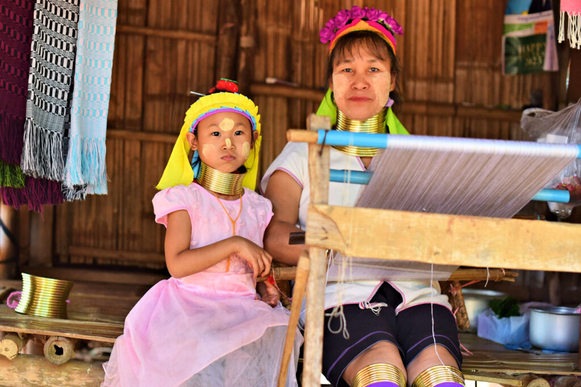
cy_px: 194
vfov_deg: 27.0
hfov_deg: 39.6
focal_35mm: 50
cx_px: 290
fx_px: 807
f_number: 2.8
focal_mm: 50
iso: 800
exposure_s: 1/250
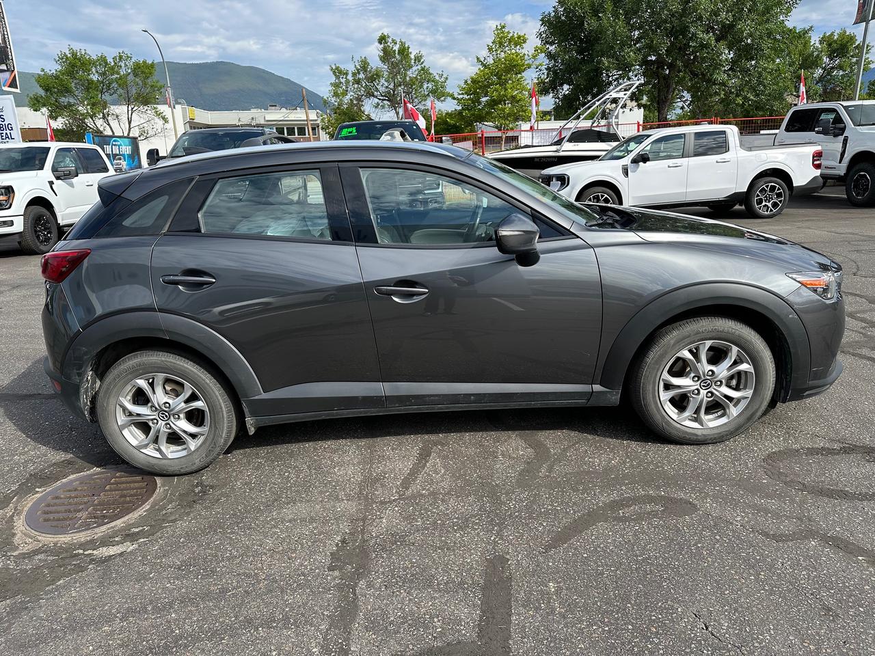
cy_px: 328
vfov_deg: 56.8
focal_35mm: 24
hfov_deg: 71.6
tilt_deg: -15.4
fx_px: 607
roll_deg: +1.1
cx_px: 438
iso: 80
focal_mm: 6.86
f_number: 1.78
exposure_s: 1/2110
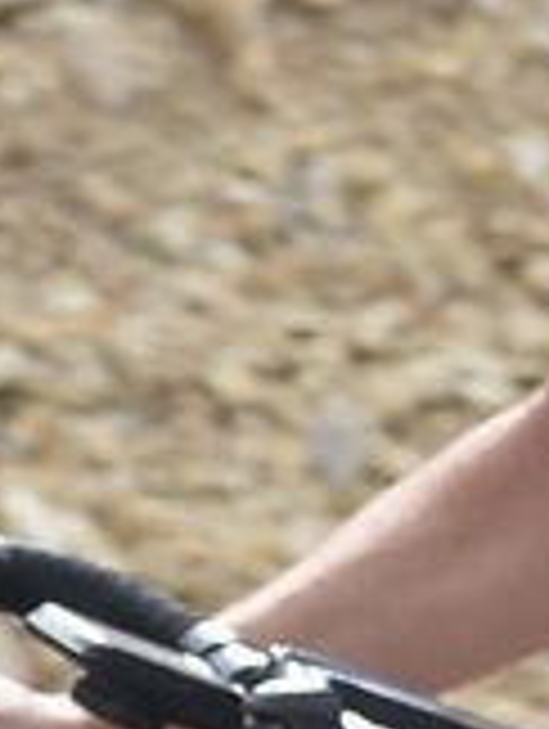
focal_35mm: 1172
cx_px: 1084
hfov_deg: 1.3
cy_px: 846
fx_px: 24718
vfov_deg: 1.7
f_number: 6.3
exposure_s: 1/1000
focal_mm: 165
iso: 1000
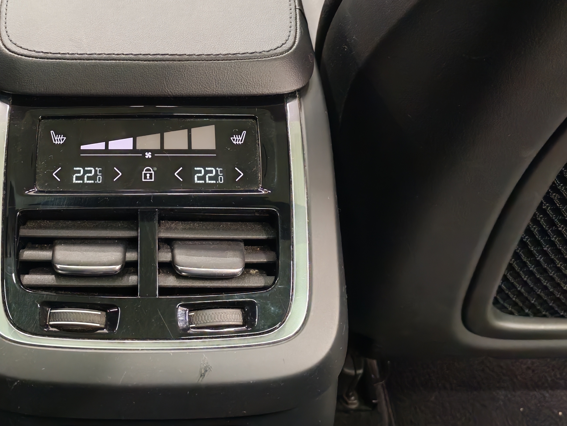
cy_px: 104
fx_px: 803
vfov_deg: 29.2
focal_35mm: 49
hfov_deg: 38.1
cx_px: 156
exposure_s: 1/33.3
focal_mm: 6.12
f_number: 1.9
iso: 2628
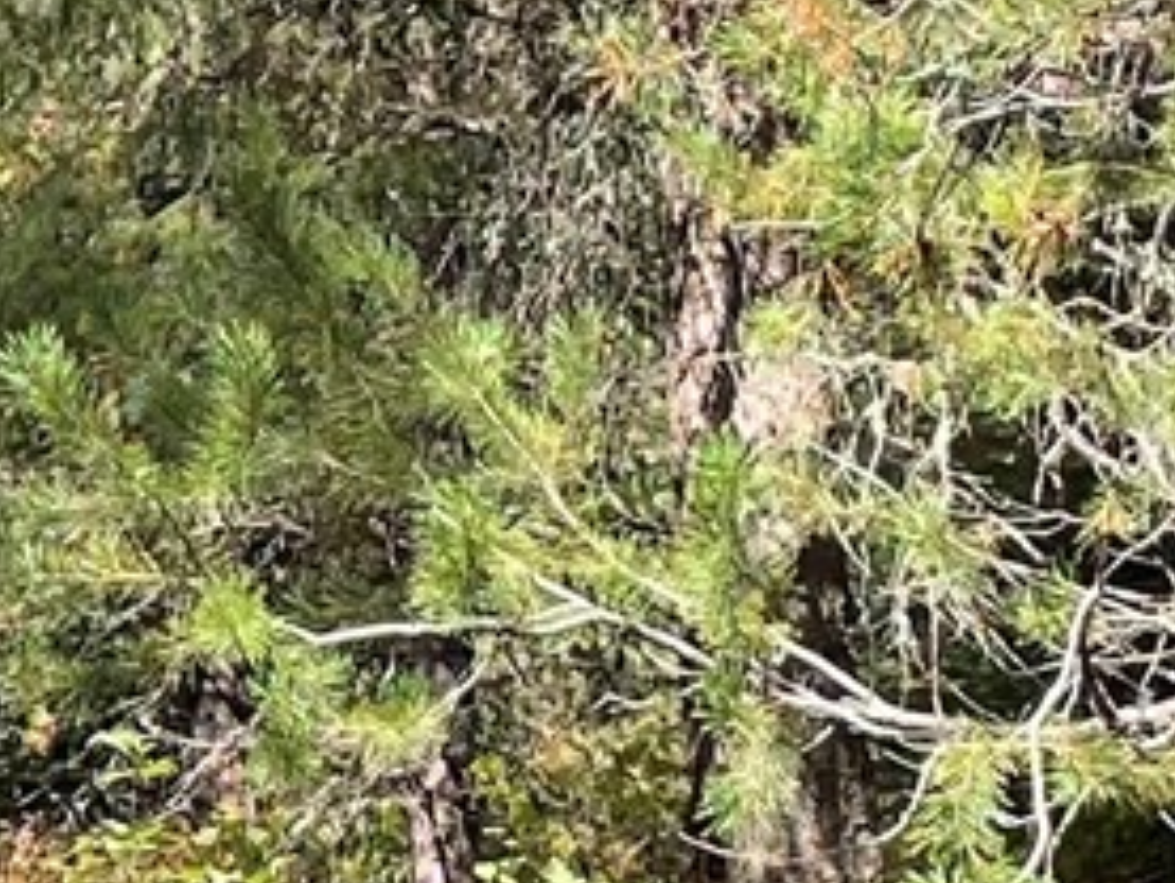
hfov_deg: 9.8
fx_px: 6520
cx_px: -925
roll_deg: -3.4
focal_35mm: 192
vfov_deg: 7.7
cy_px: 242
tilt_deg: +13.7
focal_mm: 4.2
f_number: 1.6
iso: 32
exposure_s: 1/796
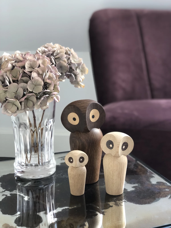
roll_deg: +0.0
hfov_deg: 25.7
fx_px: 375
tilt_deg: -14.6
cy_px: 114
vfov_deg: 33.8
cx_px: 86
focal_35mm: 57
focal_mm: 6.6
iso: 80
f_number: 2.8
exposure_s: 1/50
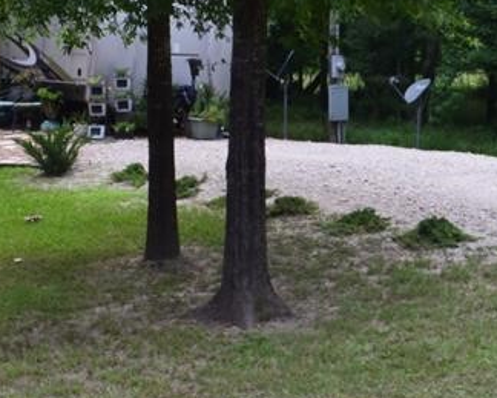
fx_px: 1176
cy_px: 204
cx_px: 442
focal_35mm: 80
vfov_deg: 19.2
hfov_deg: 23.3
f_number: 9
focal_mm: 18
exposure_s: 1/160
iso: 400
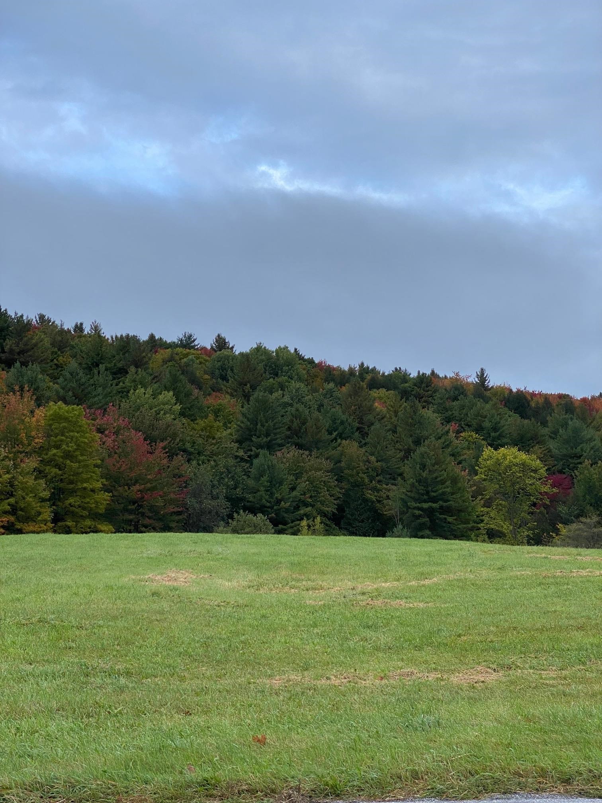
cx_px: 301
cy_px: 402
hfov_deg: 28.0
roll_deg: -0.2
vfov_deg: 36.8
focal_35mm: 52
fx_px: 1206
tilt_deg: +3.8
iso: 20
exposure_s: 1/444
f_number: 2
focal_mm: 6
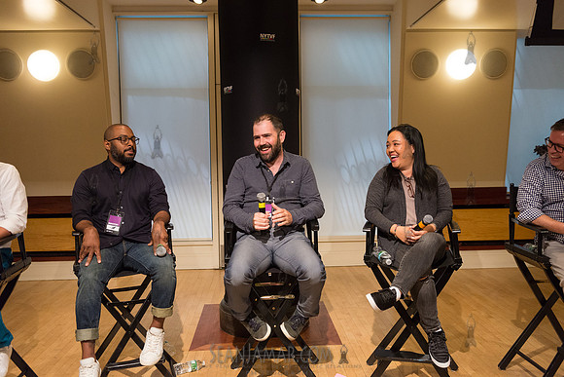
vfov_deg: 41.1
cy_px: 188
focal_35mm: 32
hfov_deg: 58.7
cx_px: 282
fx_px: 501
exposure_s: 1/800
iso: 3200
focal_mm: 32
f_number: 3.5
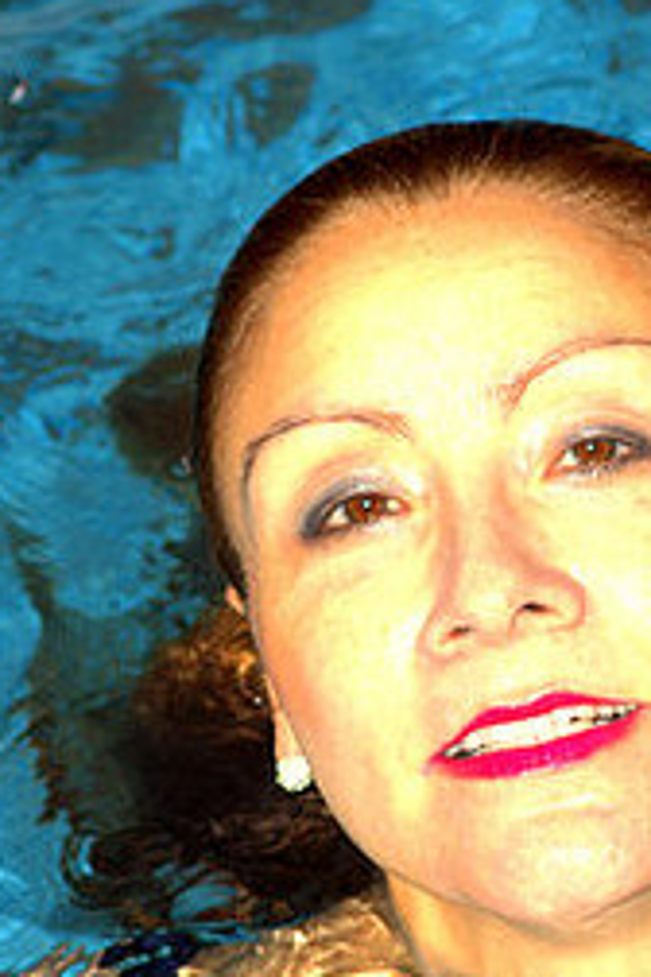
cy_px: 791
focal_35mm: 268
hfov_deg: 5.1
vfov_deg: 7.7
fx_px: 7269
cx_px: 471
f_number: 5.6
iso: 50
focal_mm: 100
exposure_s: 1/100
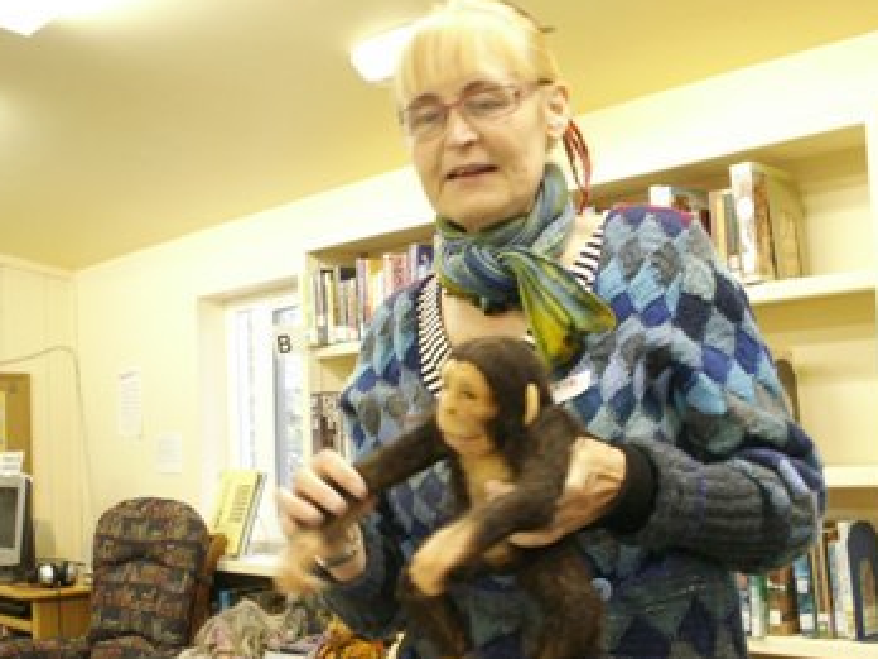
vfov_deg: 32.1
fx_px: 1141
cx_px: 505
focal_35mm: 45
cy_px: 394
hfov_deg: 42.0
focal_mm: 5.86
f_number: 2.8
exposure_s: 1/13
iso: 160
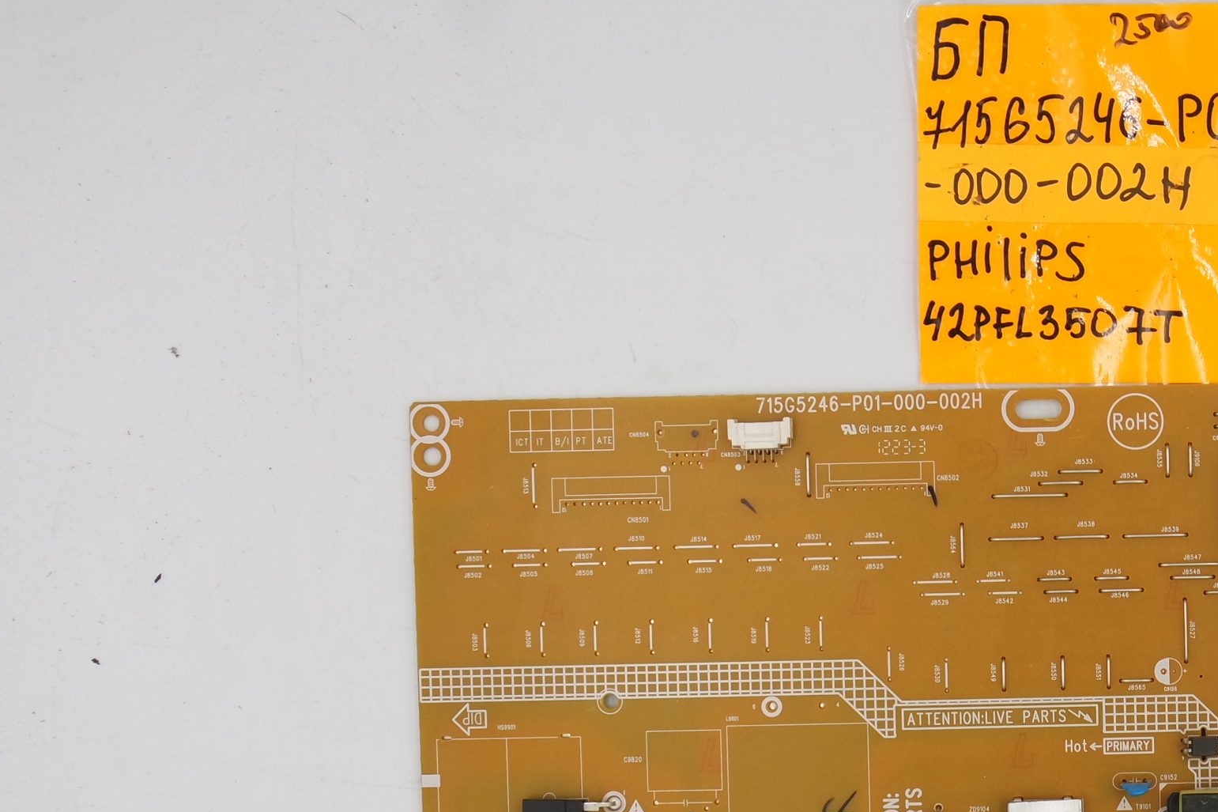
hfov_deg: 33.9
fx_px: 1894
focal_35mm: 56
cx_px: 1069
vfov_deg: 23.8
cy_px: 644
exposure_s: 1/100
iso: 160
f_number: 5.6
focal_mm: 11
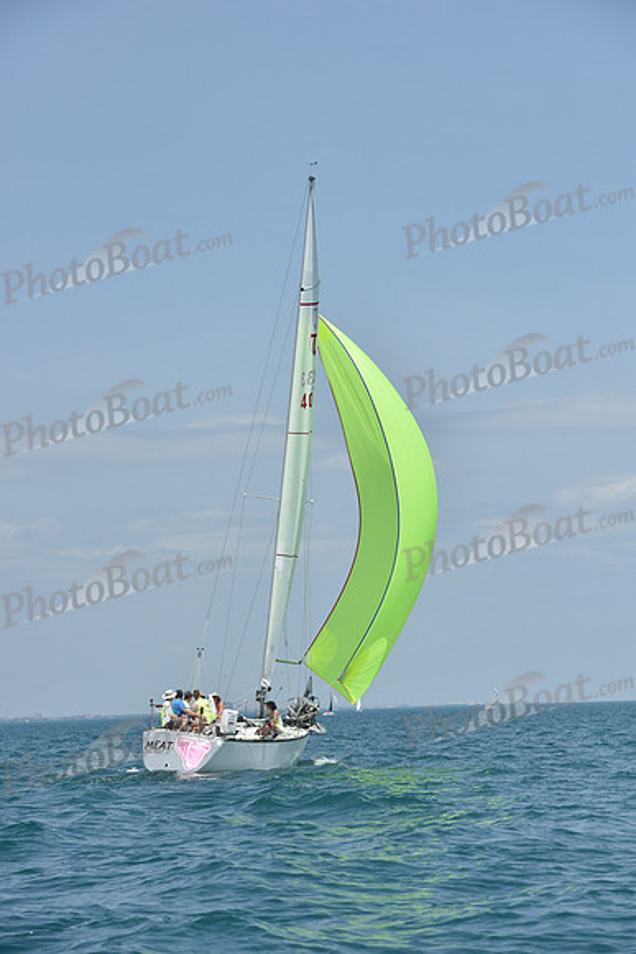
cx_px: 318
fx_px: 3231
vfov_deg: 16.8
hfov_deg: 11.2
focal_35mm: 122
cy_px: 477
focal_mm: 122
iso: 250
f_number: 9
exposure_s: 1/1250
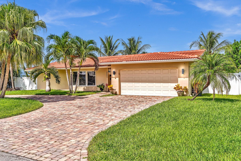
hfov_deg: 61.9
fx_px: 201
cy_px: 80
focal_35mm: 30
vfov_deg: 43.6
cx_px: 120
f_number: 8
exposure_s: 1/640
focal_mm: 30
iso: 200
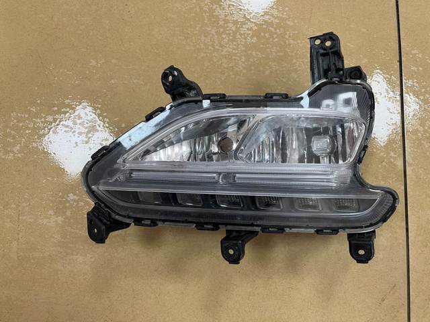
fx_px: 323
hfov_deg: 67.3
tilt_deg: -84.0
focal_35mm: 26
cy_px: 161
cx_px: 215
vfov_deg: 53.1
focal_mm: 5.1
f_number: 1.6
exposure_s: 1/50
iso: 64
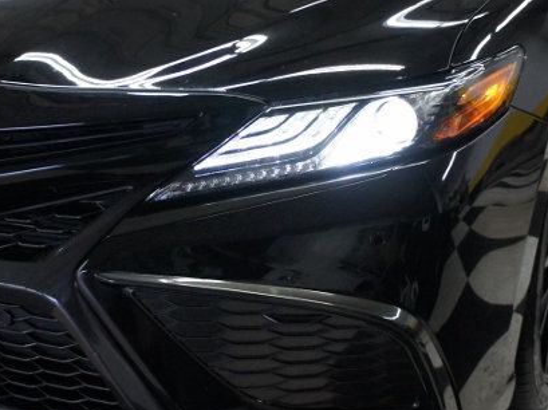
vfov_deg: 22.5
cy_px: 133
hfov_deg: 29.8
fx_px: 1028
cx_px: 293
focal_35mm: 65
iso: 1600
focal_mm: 18
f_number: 3.5
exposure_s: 1/200
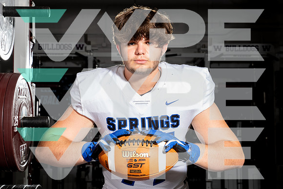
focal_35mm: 54
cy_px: 94
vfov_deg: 25.1
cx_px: 142
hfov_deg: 36.9
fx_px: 425
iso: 200
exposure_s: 1/250
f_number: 7.1
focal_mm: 54
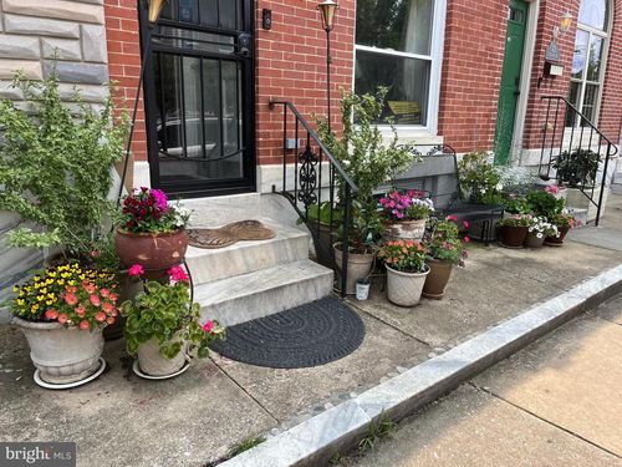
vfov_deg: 53.1
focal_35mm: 26
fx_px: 467
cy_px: 234
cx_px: 311
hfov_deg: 67.3
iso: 50
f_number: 1.6
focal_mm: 5.1
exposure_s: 1/1355
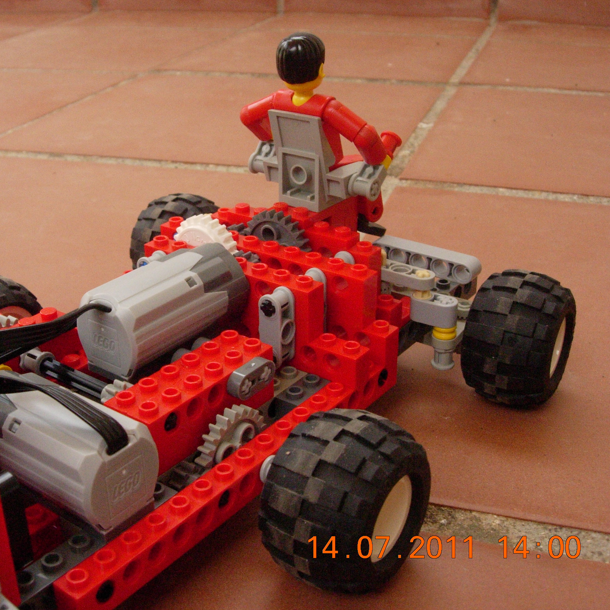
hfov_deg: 37.2
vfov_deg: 37.6
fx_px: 897
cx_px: 206
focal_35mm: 45
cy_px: 305
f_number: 4.8
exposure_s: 1/558
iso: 400
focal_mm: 7.8
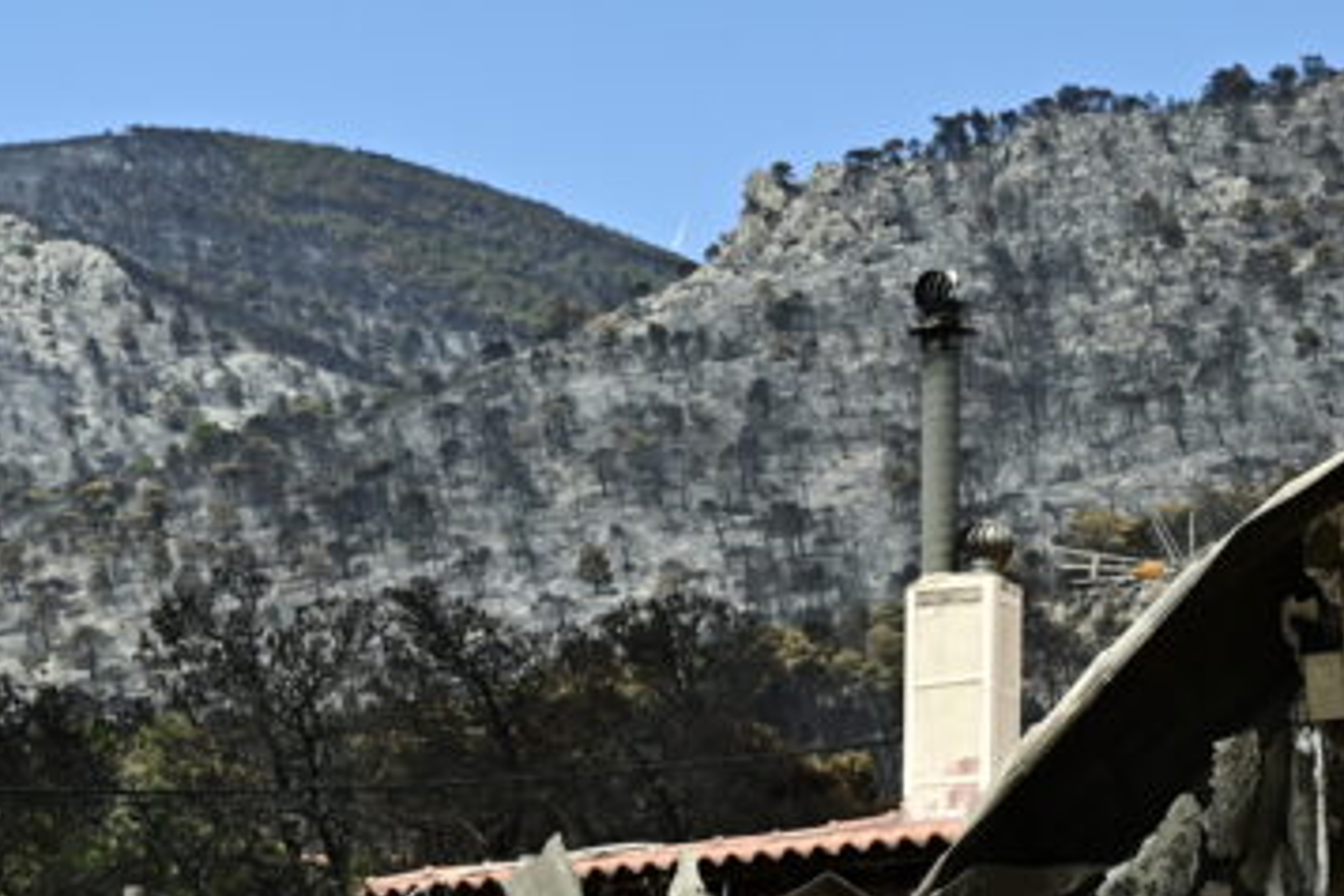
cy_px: 1111
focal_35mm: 131
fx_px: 4890
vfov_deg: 10.3
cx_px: 482
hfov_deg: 15.6
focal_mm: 39
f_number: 4
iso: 500
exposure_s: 1/6400
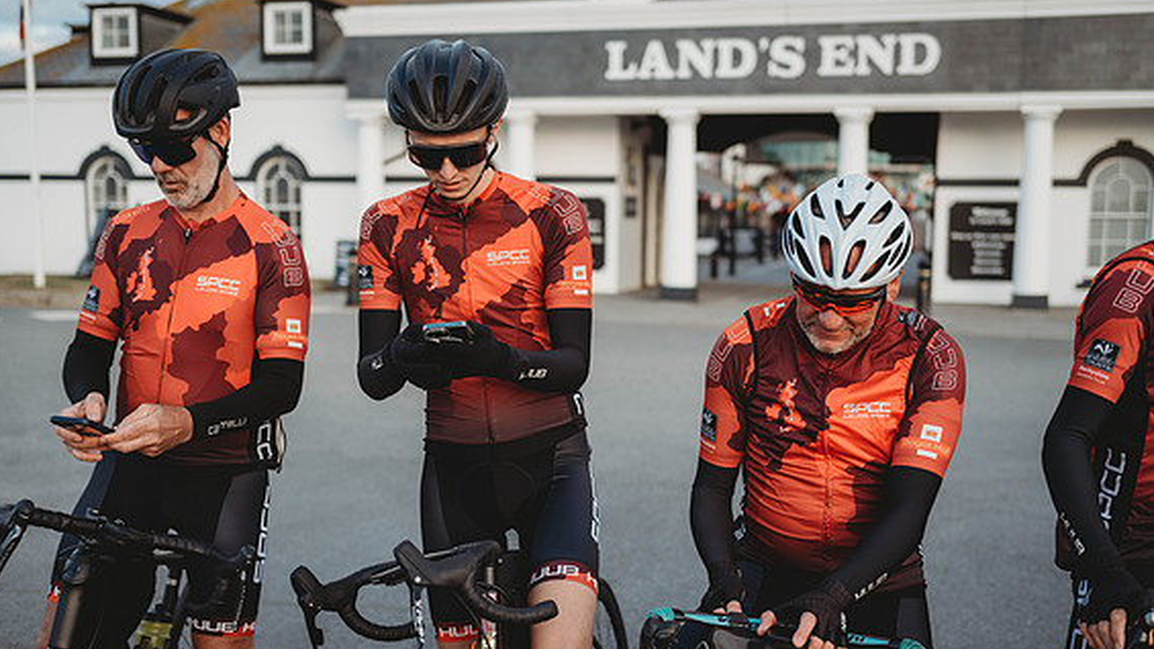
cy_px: 384
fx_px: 1316
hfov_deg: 47.3
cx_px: 566
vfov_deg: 27.7
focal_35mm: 43
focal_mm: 40
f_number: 2.5
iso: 100
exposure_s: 1/320
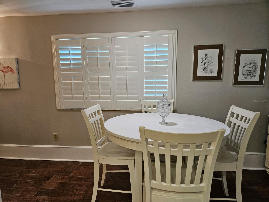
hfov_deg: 73.9
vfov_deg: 58.9
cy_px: 101
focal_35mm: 23
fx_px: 179
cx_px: 134
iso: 400
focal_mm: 5.4
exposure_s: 1/120
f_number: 1.8
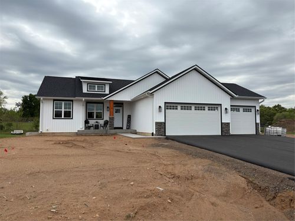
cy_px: 110
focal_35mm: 26
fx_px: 222
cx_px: 148
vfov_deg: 53.1
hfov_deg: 67.3
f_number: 1.6
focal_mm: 5.96
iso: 50
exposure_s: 1/3831
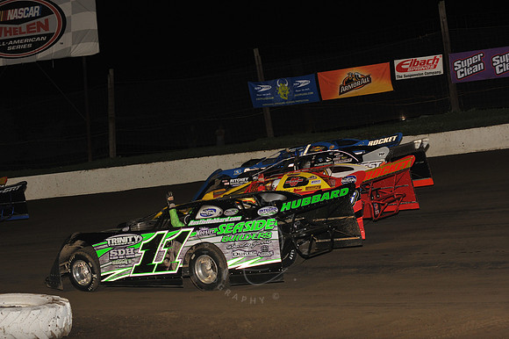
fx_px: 1130
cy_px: 170
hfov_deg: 25.4
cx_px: 254
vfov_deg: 17.0
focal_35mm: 80
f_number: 6.3
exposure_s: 1/320
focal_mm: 80
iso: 800
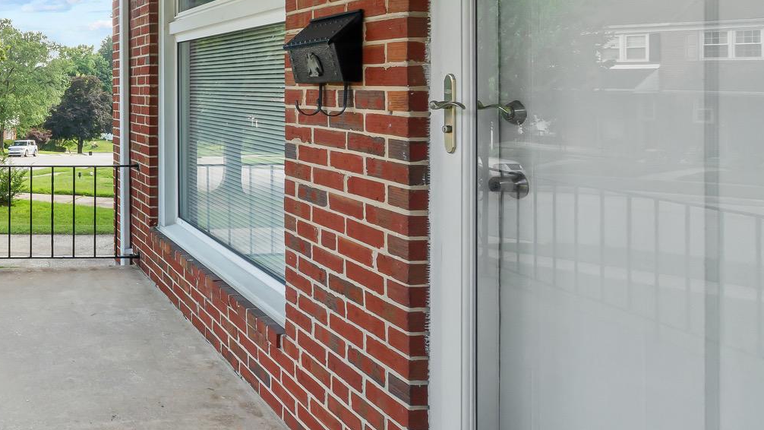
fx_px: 648
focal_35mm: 32
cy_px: 87
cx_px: 3
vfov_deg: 35.5
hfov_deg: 49.8
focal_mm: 10
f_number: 13
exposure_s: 1/10
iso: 100
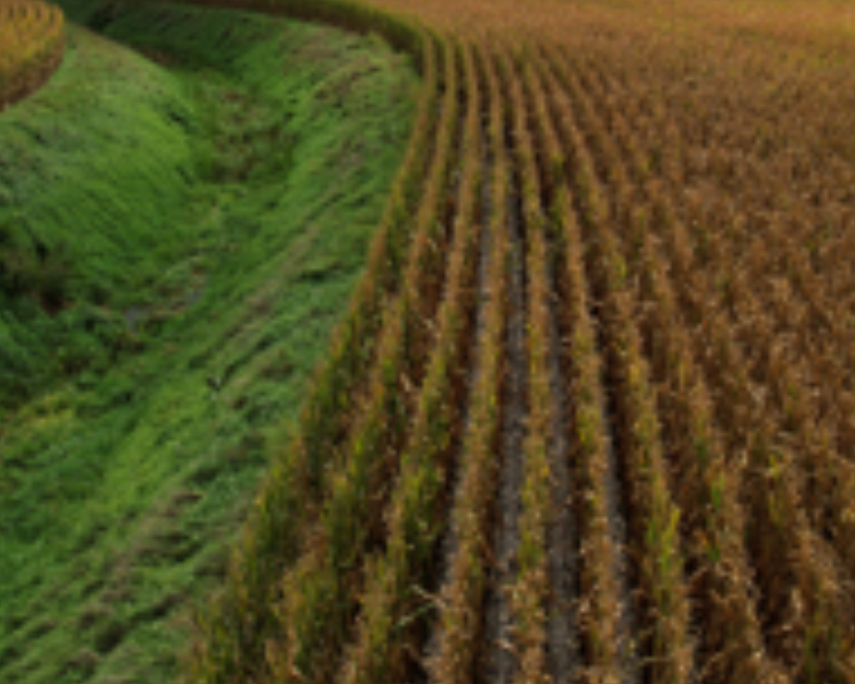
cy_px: 202
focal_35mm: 49
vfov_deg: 30.5
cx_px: 400
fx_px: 1240
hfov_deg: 38.0
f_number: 2.8
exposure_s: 1/1600
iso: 100
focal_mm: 8.38
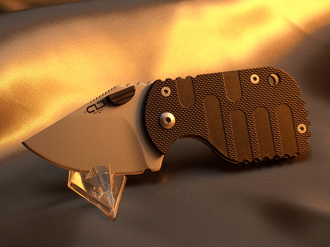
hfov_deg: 13.7
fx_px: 1372
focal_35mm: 144
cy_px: 116
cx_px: 166
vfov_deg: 10.3
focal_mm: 28.4
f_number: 4
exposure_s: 1/15
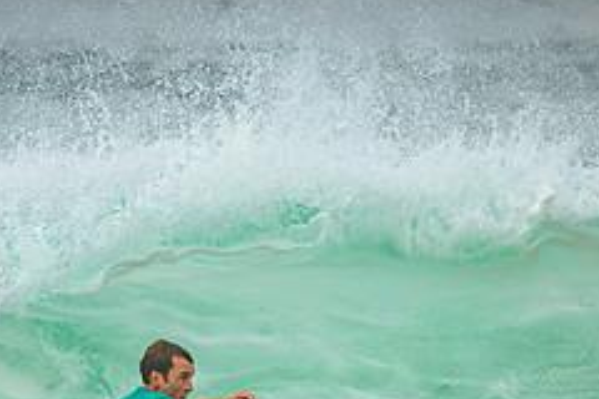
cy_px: 450
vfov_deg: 0.7
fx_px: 32210
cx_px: 225
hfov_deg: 1.1
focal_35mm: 1936
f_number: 6.3
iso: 280
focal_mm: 800
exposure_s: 1/2000
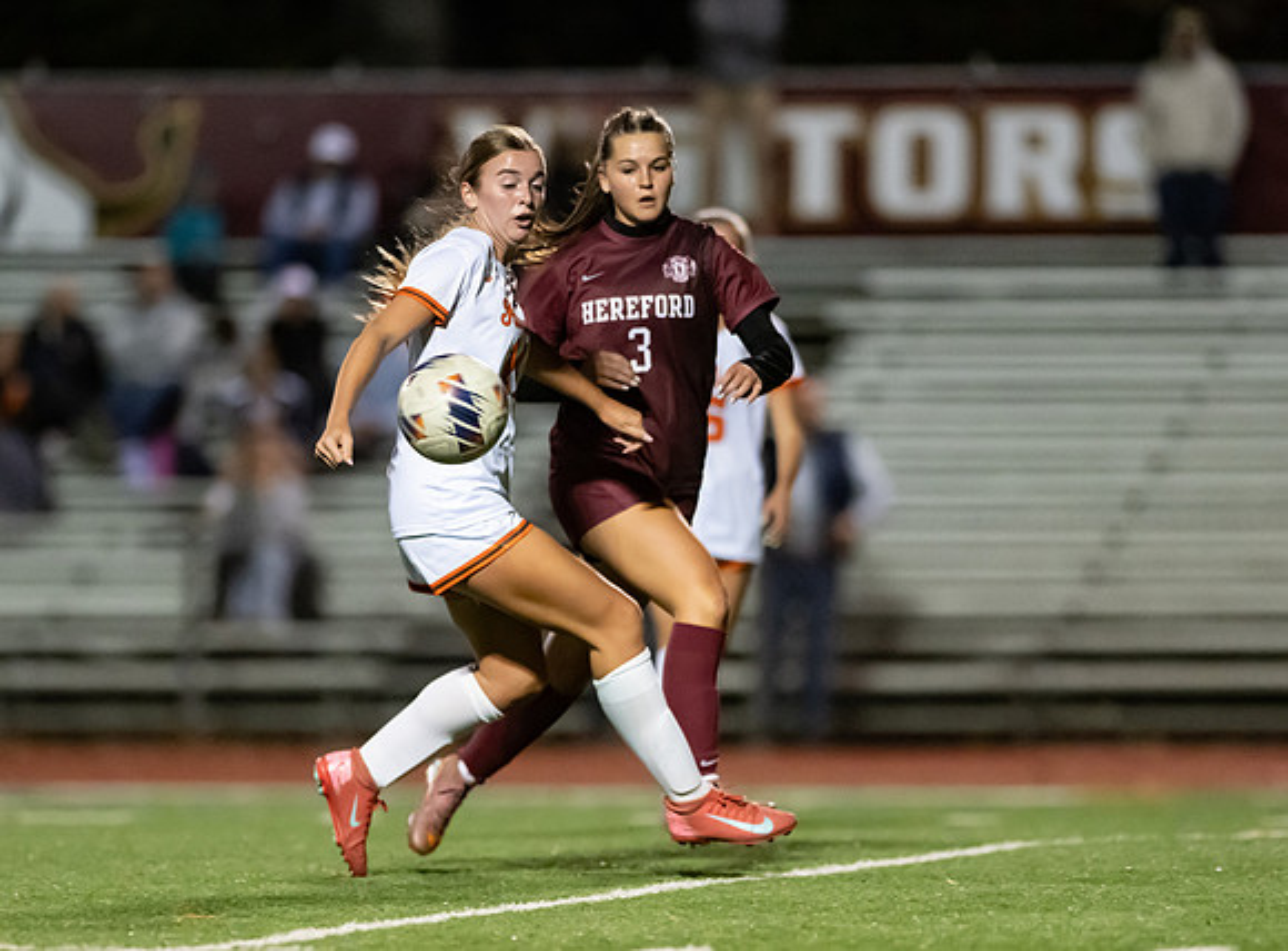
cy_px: 538
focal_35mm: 401
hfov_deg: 5.0
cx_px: 599
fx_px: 14817
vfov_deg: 3.7
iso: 11400
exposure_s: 1/640
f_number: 2.8
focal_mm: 300
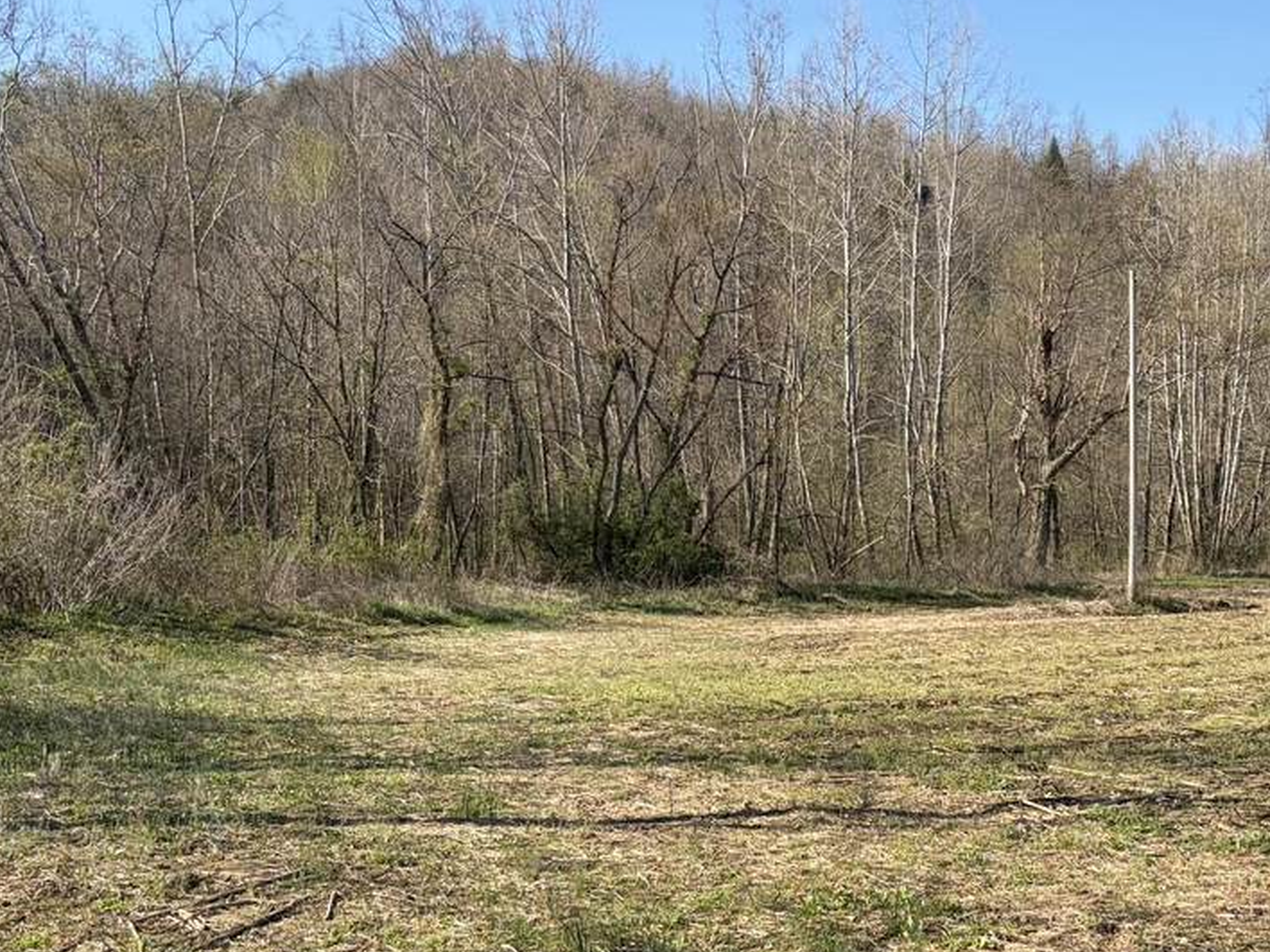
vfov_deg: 30.4
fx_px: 1724
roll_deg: +0.9
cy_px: 717
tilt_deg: -8.1
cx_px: 843
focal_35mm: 47
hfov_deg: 40.0
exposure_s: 1/1517
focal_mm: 5.96
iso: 50
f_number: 1.6
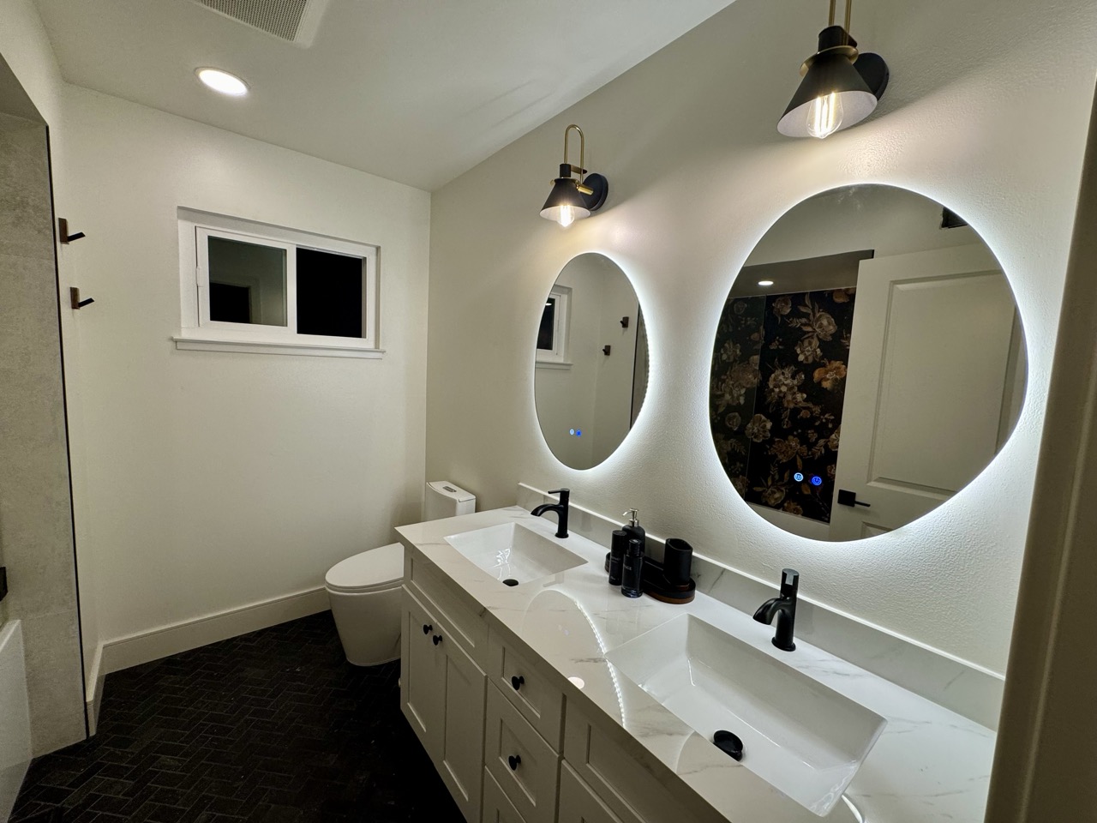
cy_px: 412
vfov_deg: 85.7
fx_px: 444
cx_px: 548
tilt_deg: -5.5
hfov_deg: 102.1
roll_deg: -2.4
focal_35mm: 14
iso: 160
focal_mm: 2.22
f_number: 2.2
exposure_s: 1/120
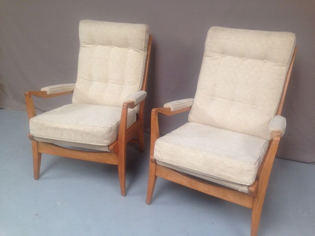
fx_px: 300
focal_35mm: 33
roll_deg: -1.1
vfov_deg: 42.9
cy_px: 118
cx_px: 158
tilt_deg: -24.9
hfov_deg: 55.4
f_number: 2.4
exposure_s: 1/60
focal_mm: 4.12
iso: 64
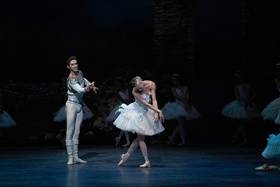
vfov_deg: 6.9
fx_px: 1556
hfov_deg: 10.3
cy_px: 94
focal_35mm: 200
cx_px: 140
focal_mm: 200
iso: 25600
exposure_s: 1/400
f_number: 5
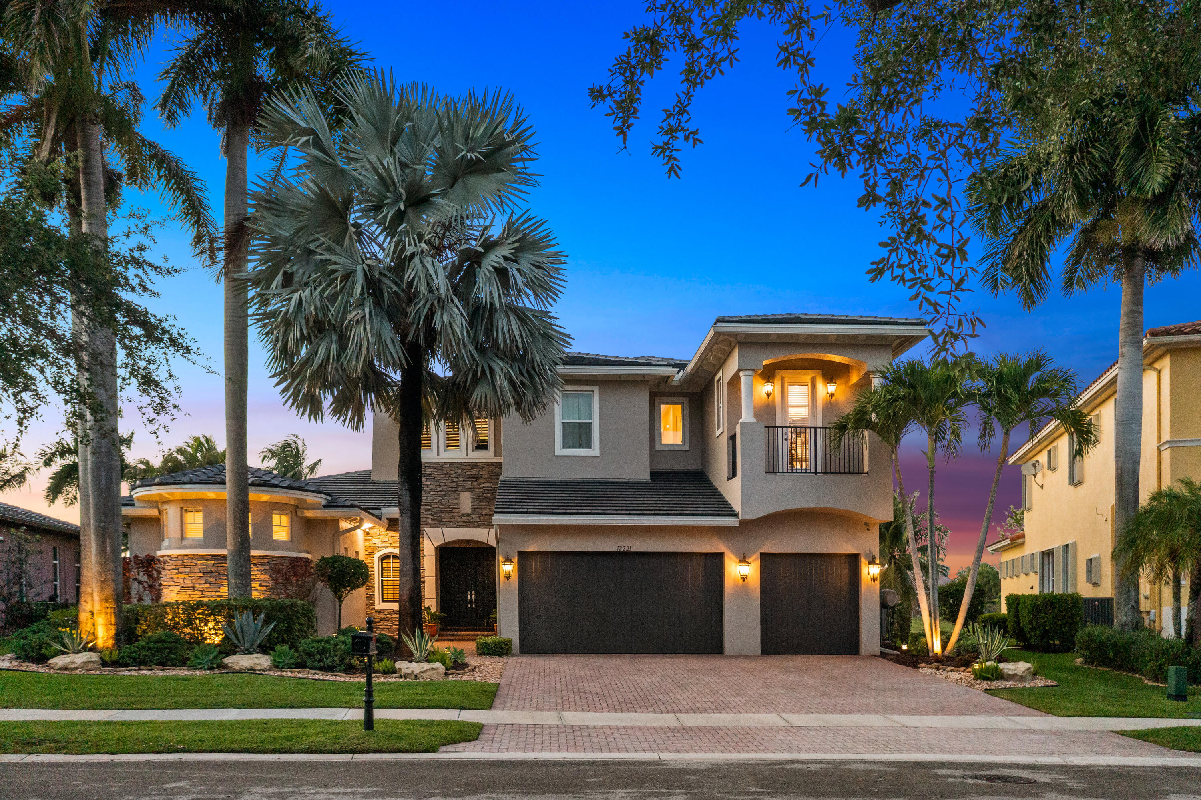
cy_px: 400
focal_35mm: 28
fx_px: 934
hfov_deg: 65.5
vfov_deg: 46.4
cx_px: 600
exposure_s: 1/80
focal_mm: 10.26
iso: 800
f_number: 2.8
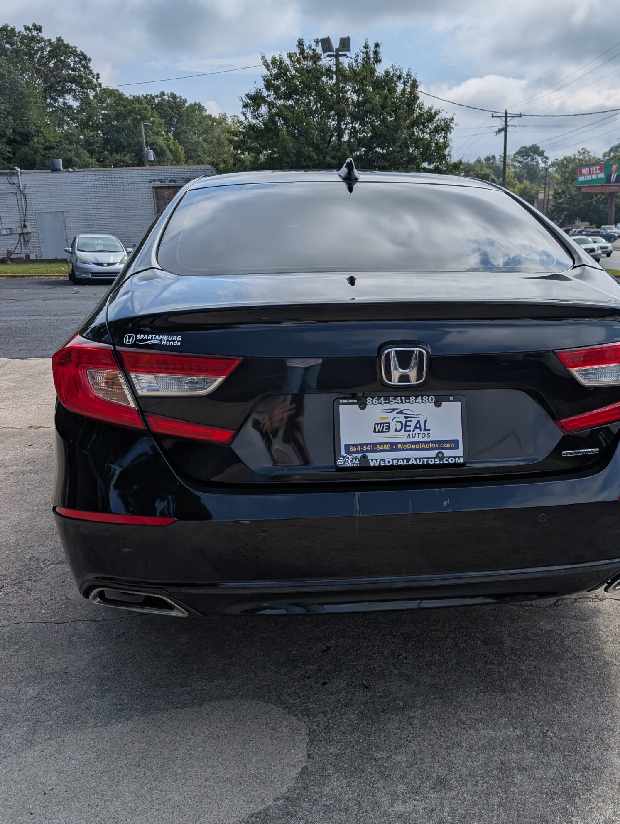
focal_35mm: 31
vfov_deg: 58.3
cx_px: 381
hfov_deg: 45.2
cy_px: 402
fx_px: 738
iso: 20
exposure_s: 1/2604
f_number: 1.68
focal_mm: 6.9
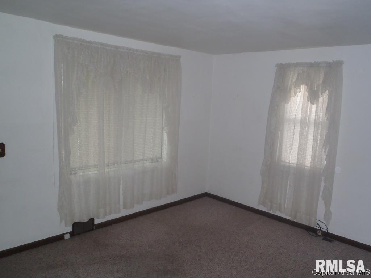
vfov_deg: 49.7
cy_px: 139
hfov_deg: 63.4
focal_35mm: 28
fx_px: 300
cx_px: 186
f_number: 3.5
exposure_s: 1/30
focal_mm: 5
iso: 200
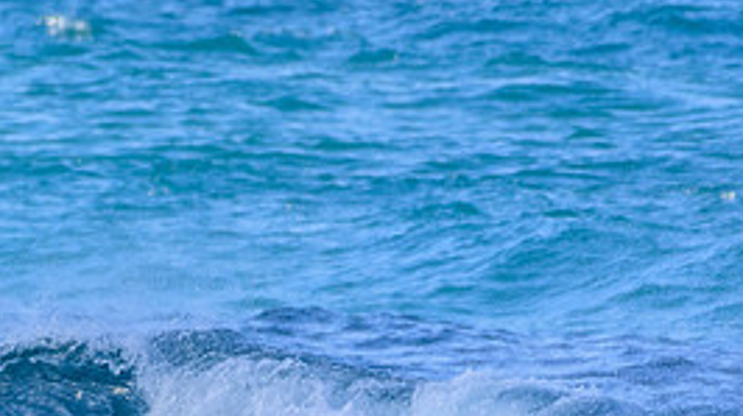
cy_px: 518
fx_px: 33754
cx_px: -3
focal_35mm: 1715
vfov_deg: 0.7
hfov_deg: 1.3
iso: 500
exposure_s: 1/2000
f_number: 5.6
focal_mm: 500
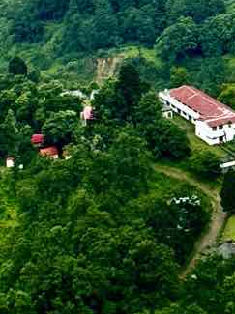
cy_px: -348
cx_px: -18
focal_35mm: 207
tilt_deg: -5.7
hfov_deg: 7.1
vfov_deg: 8.9
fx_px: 1877
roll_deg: +1.9
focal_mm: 6.76
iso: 64
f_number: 1.78
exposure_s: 1/4975
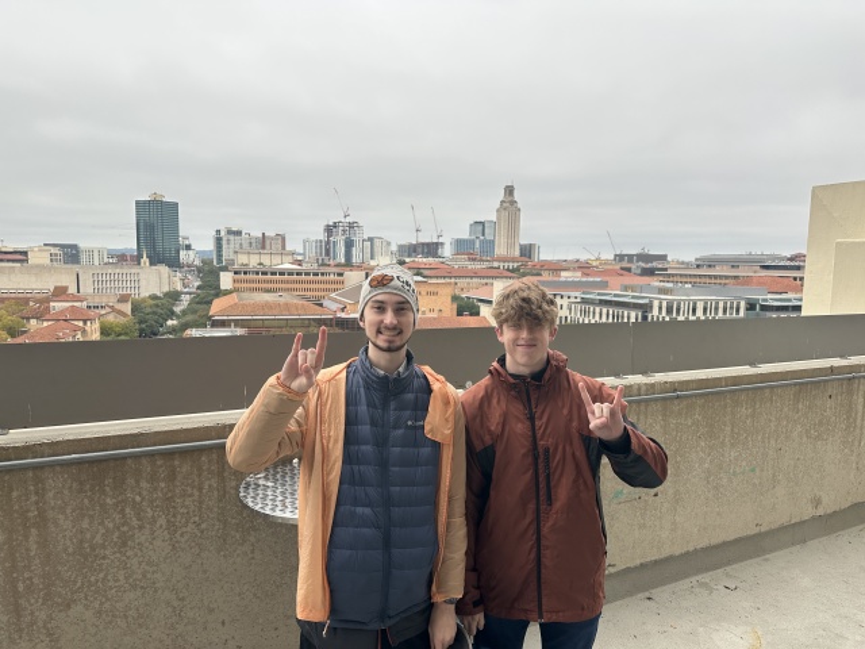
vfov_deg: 56.8
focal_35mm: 24
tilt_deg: -5.9
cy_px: 324
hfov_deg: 71.6
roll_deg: -1.5
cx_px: 432
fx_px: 600
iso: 80
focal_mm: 6.86
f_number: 1.78
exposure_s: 1/350
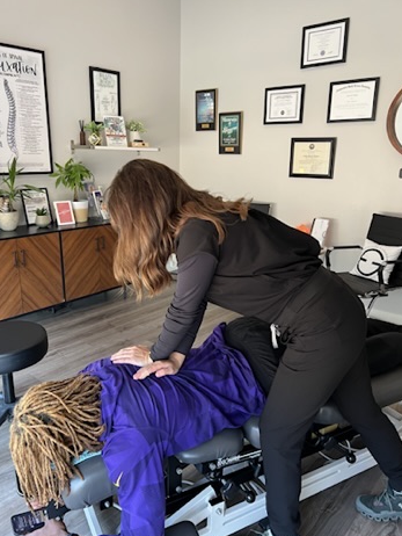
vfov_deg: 65.3
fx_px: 418
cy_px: 275
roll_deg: -0.4
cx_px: 199
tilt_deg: -15.3
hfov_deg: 51.4
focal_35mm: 27
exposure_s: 1/97
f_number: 1.5
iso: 125
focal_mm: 5.7
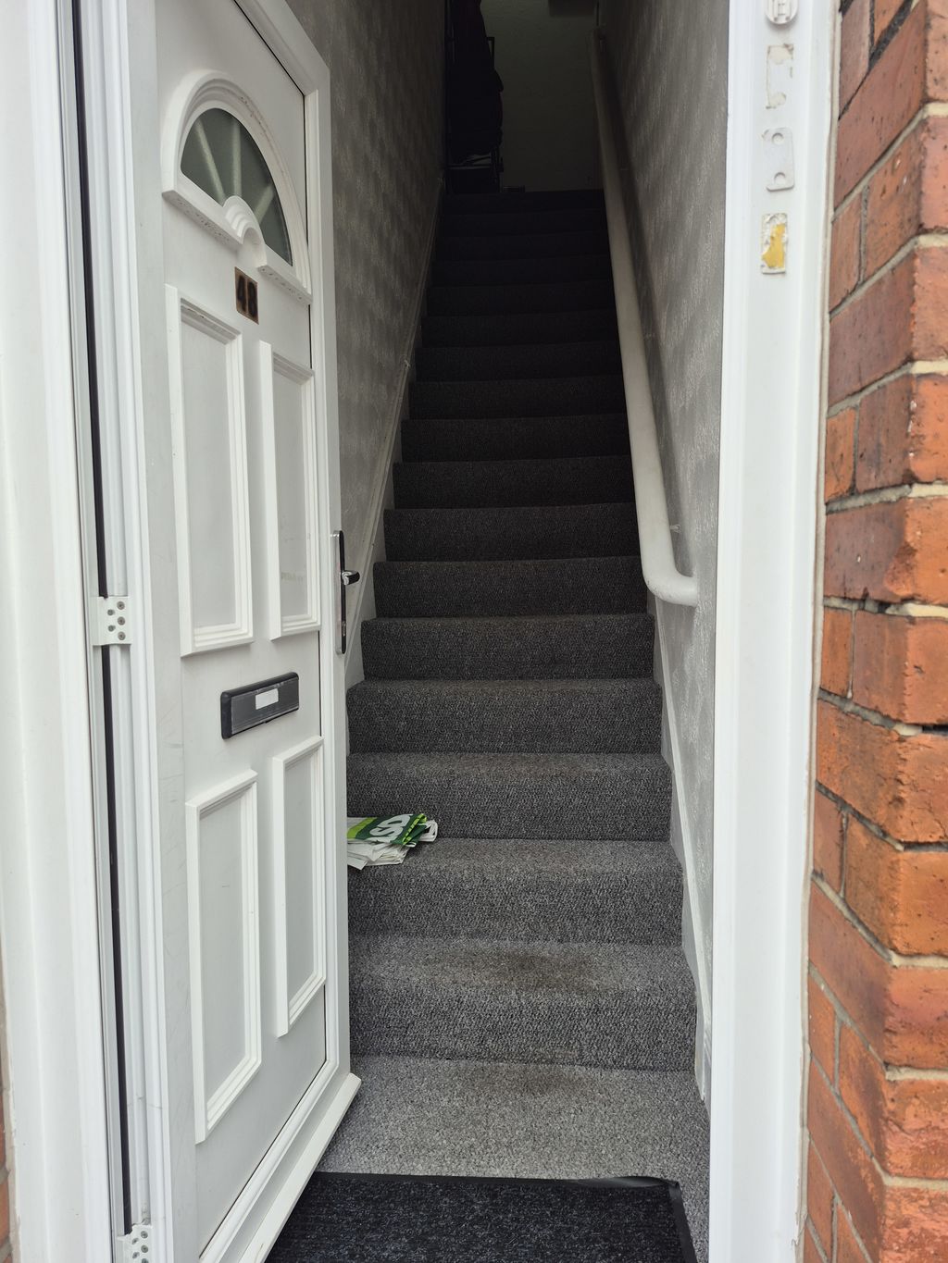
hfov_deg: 58.9
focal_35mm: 23
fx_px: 840
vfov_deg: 73.9
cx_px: 474
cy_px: 632
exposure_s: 1/299
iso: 25
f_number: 1.8
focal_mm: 5.4
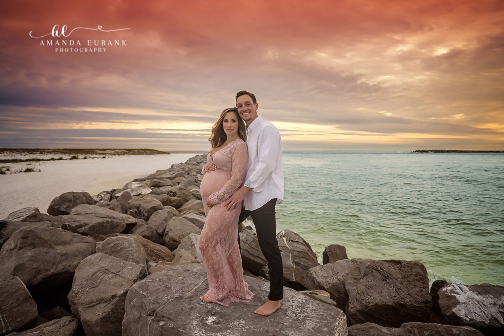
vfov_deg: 53.1
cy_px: 168
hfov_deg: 73.7
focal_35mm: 24
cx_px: 252
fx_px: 336
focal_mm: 24
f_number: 3.5
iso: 320
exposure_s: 1/1250
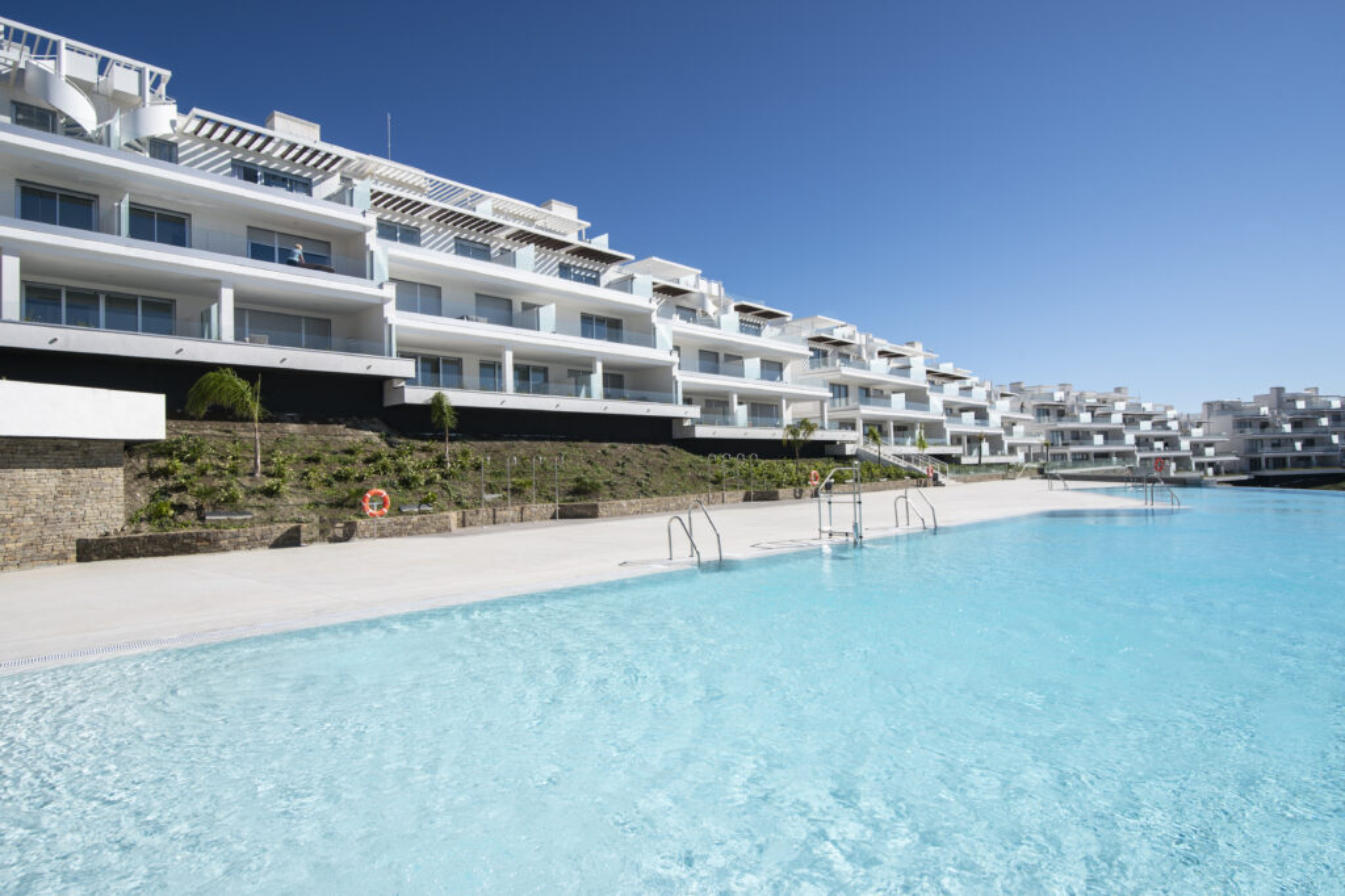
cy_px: 448
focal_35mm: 19
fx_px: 710
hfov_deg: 86.9
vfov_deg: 64.5
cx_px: 672
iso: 100
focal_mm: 19
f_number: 11
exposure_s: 1/250
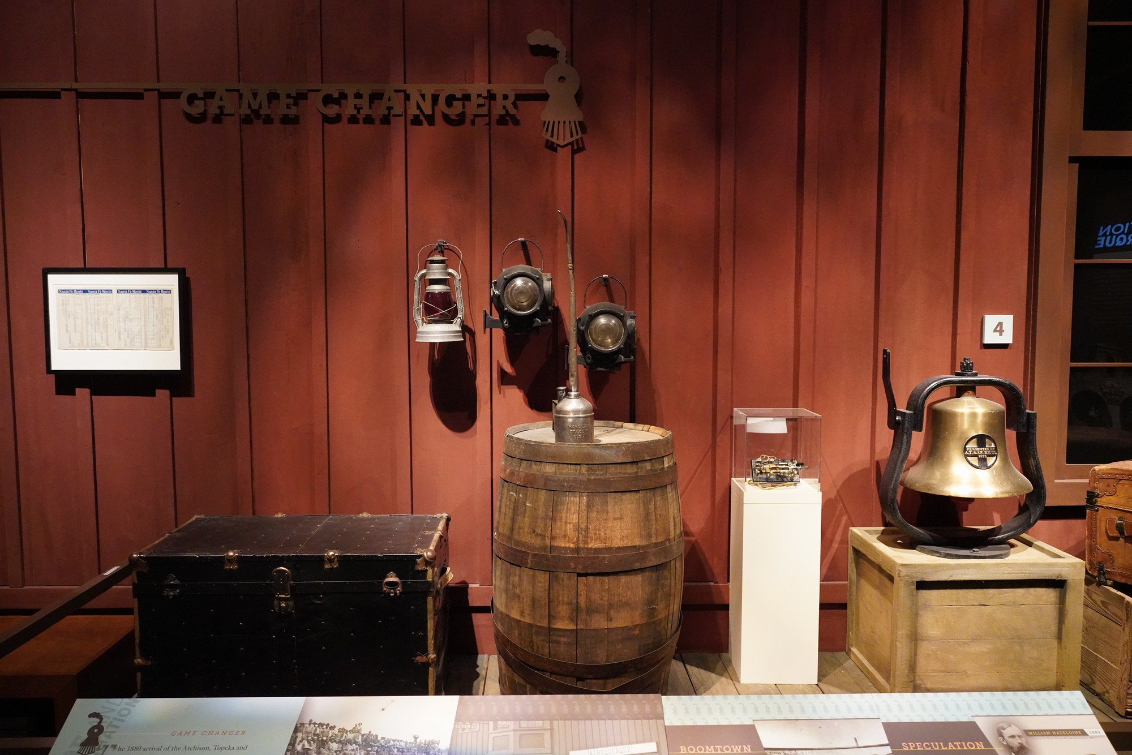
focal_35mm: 28
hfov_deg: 65.5
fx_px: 881
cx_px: 566
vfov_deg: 46.4
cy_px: 378
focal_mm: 28
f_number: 7.1
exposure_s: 1/80
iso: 10000
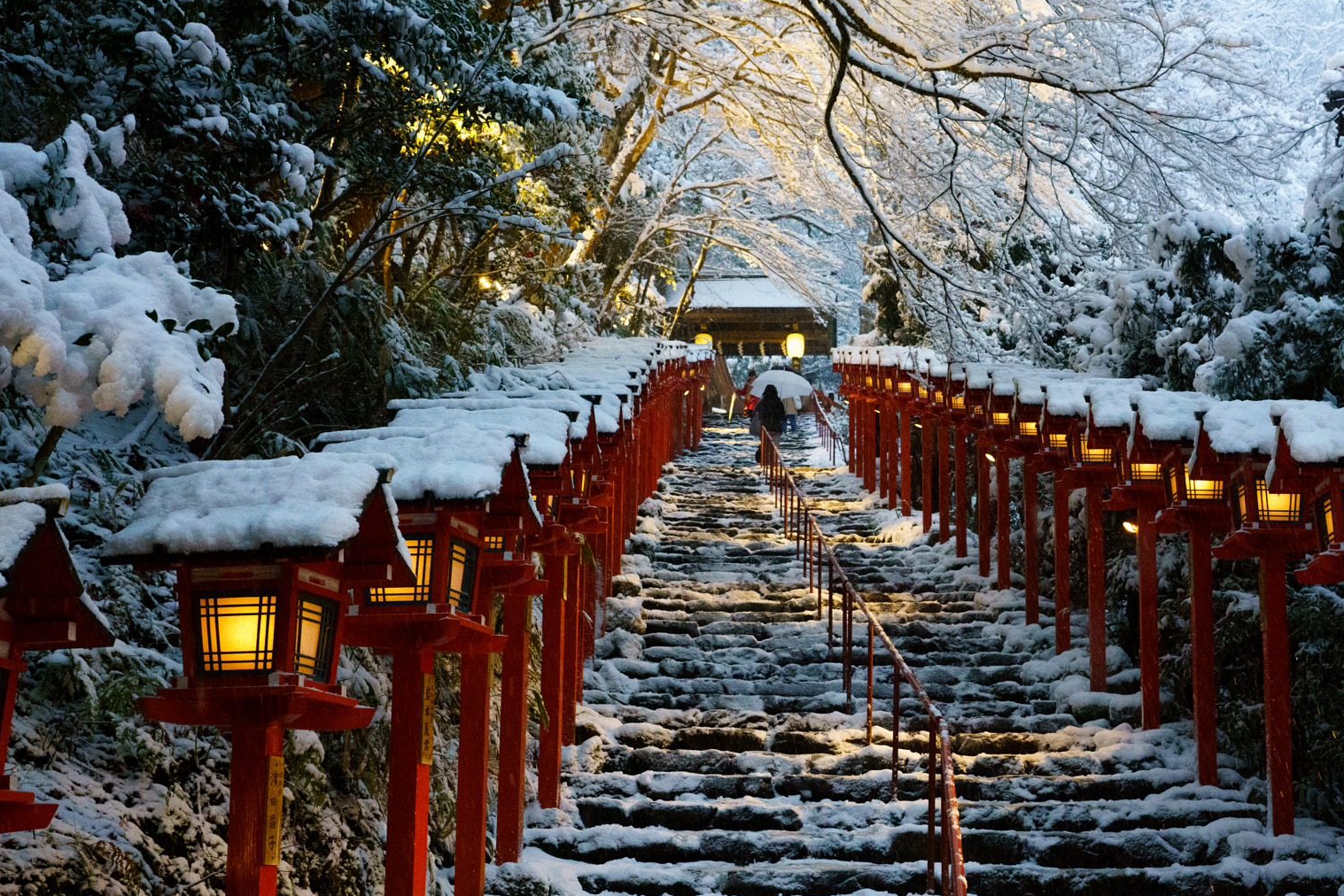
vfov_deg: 24.9
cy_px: 597
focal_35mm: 54
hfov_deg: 36.5
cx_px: 896
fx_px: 2016
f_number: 6.3
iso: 8000
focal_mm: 40
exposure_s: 1/60
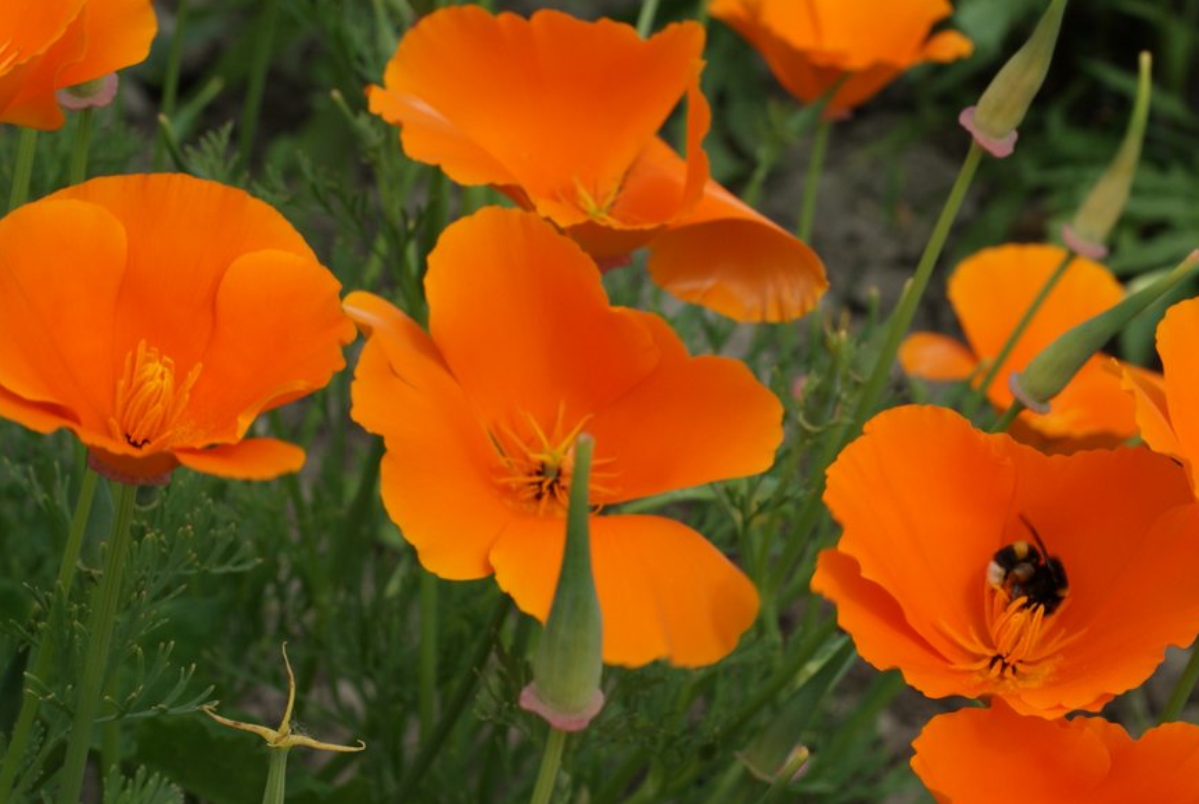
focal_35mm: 104
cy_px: 525
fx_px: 3470
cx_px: 642
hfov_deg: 19.6
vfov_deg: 13.2
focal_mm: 50
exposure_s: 1/160
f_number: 10
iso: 100
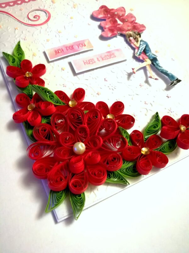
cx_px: 94
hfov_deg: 53.1
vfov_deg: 67.3
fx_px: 189
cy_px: 126
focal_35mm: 26
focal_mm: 3.83
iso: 500
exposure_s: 1/20
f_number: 2.2
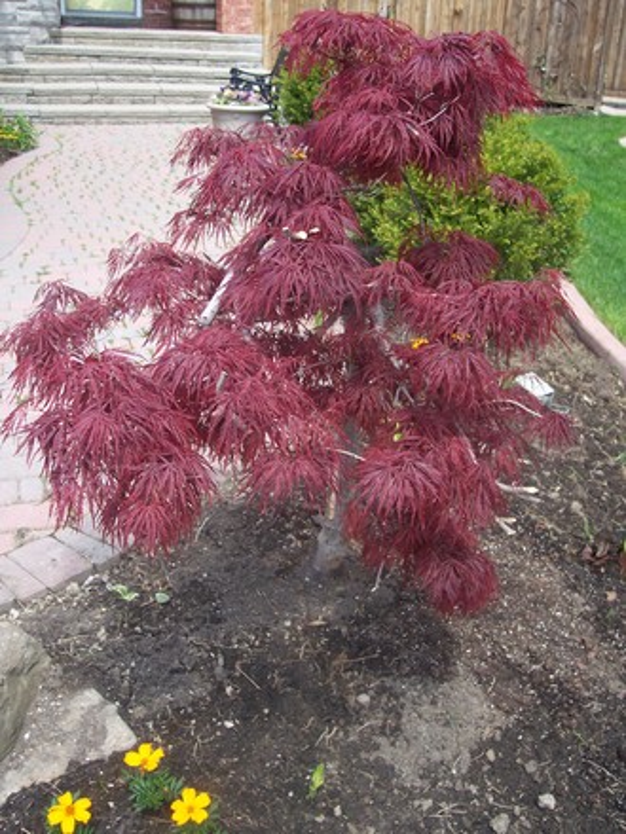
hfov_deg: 37.7
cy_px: 417
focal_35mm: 38
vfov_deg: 49.0
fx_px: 916
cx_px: 313
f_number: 2.8
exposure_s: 1/700
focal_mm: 8
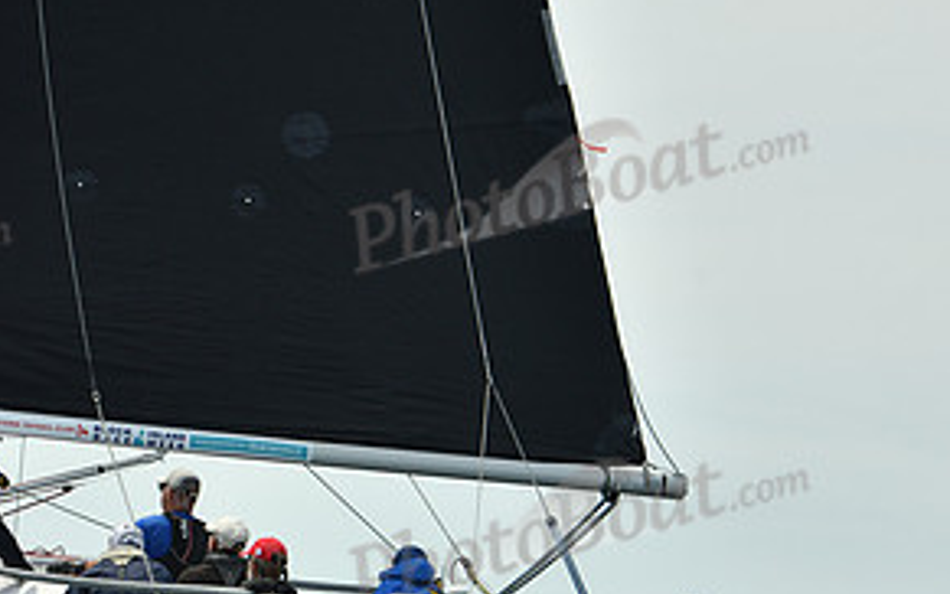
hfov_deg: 14.6
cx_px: 183
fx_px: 3677
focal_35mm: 142
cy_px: 403
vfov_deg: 9.2
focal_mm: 70
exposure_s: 1/1250
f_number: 8
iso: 320
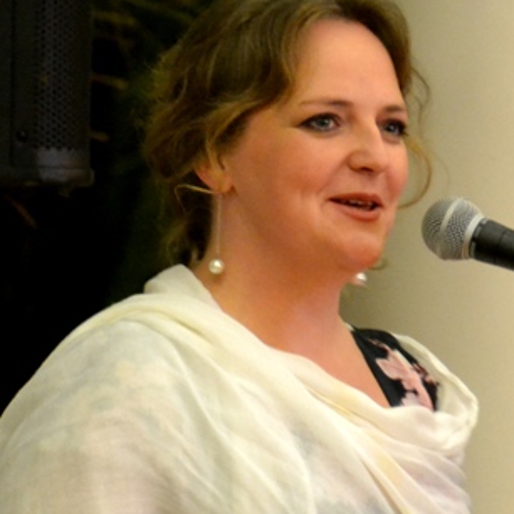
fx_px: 14347
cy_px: 177
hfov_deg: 2.1
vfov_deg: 2.1
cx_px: 373
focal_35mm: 854
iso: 3200
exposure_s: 1/50
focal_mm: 200
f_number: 5.6
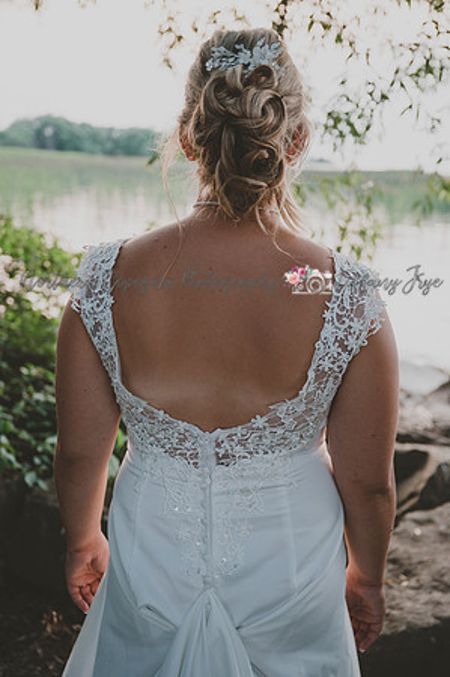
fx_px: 677
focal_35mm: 36
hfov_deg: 36.8
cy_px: 338
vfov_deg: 53.2
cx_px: 225
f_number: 2.8
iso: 1000
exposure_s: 1/125
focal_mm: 36
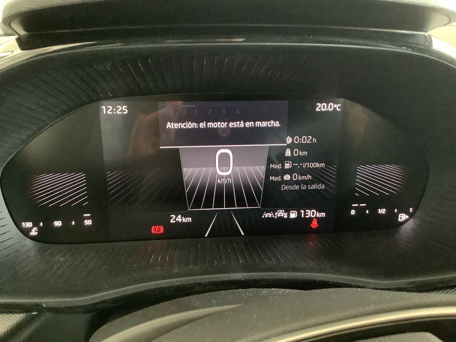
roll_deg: -0.8
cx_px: 228
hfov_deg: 58.4
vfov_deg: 45.4
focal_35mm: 31
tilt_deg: -21.7
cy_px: 171
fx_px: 408
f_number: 2.4
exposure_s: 1/17
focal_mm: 3.3
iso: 640
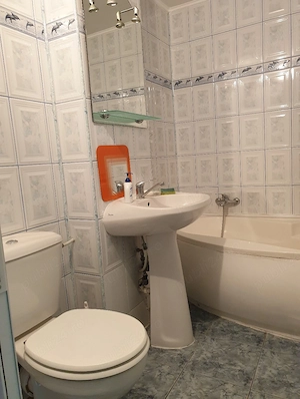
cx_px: 150
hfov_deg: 53.1
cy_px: 200
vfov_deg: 67.3
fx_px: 300
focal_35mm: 26
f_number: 2.4
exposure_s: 1/50
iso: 320
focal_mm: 4.3
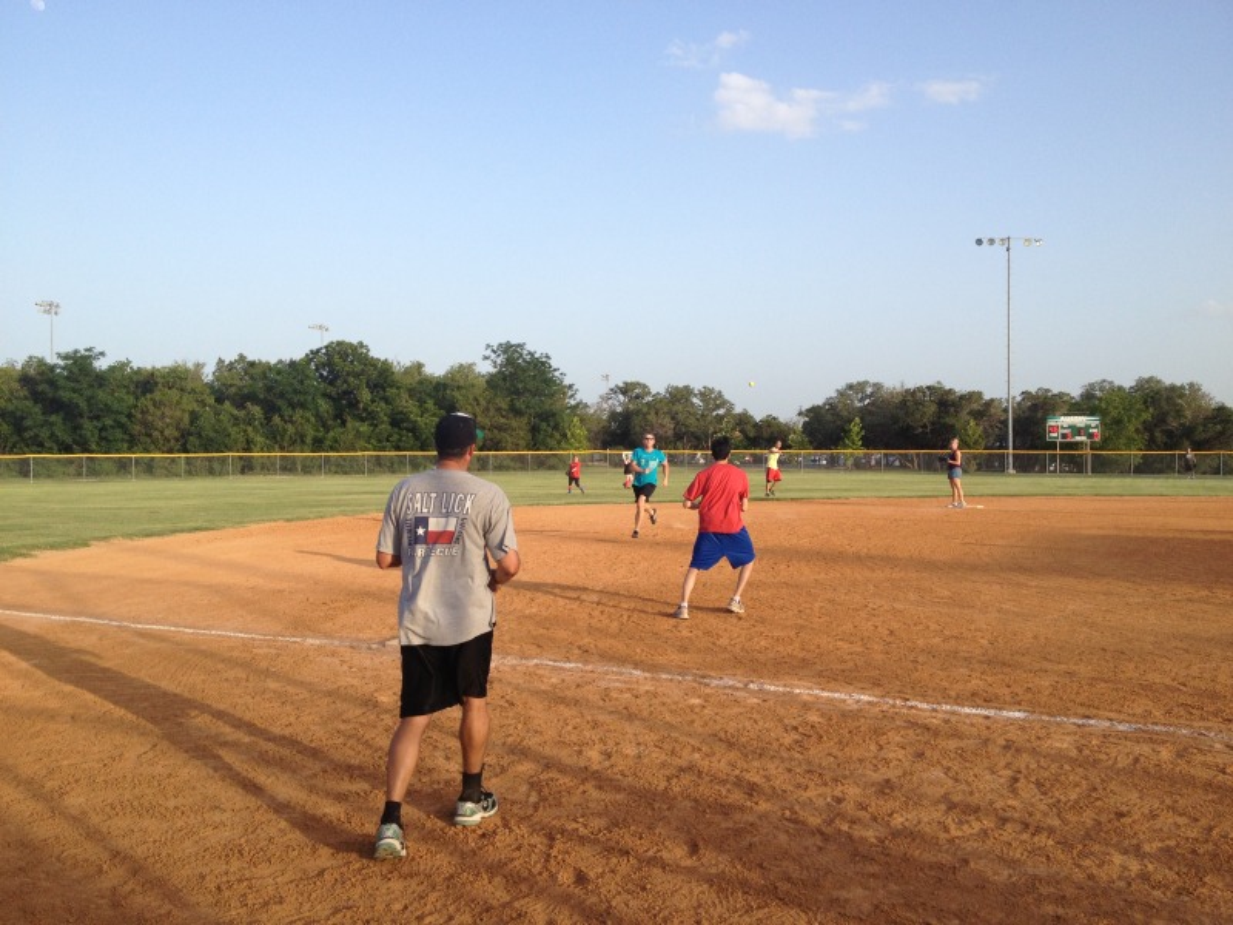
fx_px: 1247
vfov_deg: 40.7
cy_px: 462
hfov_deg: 52.6
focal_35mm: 35
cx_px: 616
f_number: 2.4
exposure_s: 1/717
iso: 50
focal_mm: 4.28
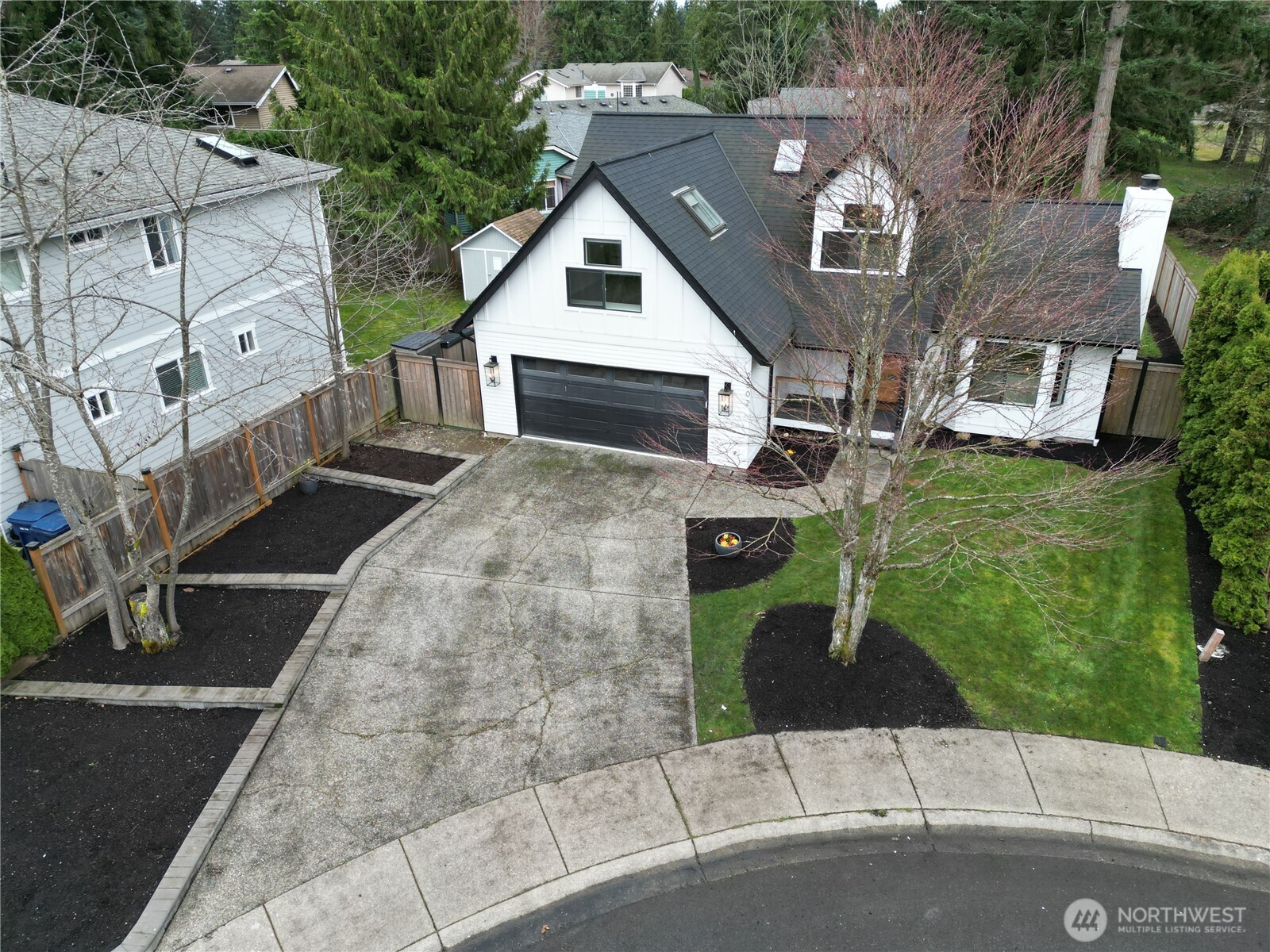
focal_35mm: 24
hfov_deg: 71.6
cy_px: 476
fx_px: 881
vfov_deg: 56.8
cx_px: 635
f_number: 1.7
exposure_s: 1/350
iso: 130
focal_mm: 6.72
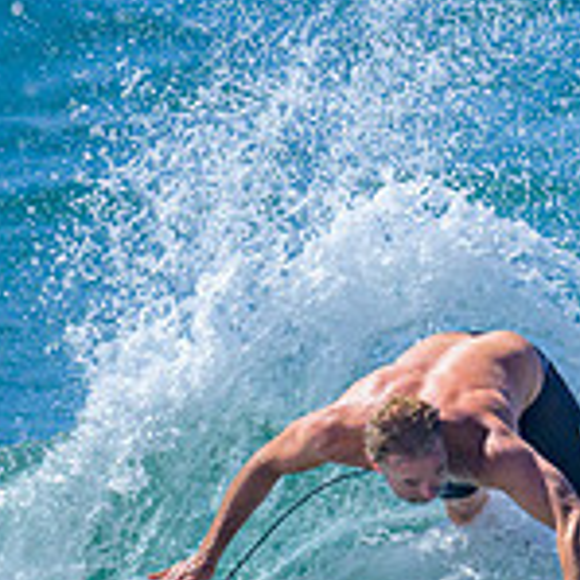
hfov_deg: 0.5
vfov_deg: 0.5
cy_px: 454
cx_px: 767
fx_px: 69286
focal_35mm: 3655
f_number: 6.3
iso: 400
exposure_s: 1/3200
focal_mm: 800
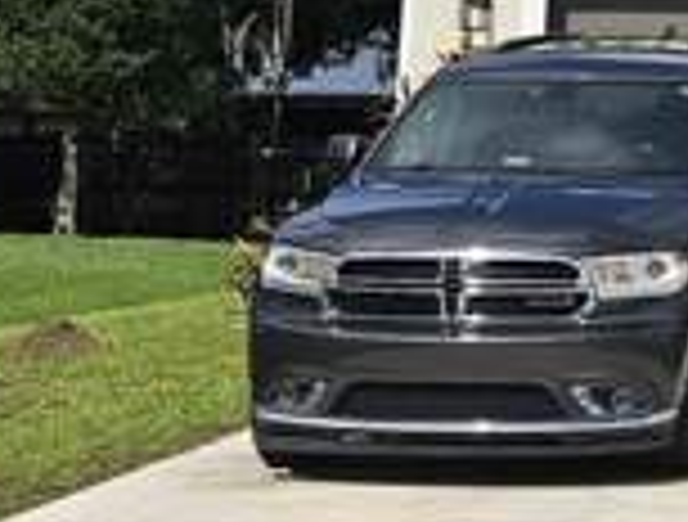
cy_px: -565
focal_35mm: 120
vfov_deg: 11.1
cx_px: 1372
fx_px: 2394
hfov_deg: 13.9
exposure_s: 1/5000
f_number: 1.8
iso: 25
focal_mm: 5.4
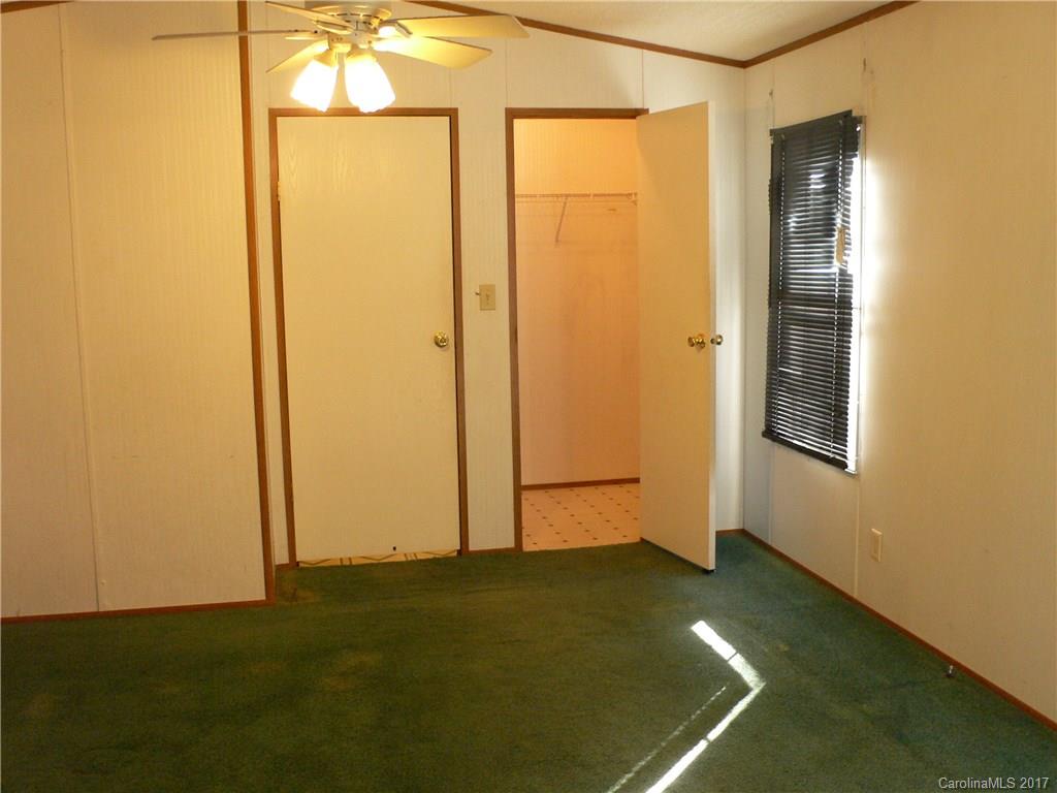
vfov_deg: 41.8
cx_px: 528
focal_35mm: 34
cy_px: 396
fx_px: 1038
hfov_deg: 54.0
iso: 200
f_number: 2.8
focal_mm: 6.3
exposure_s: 1/20
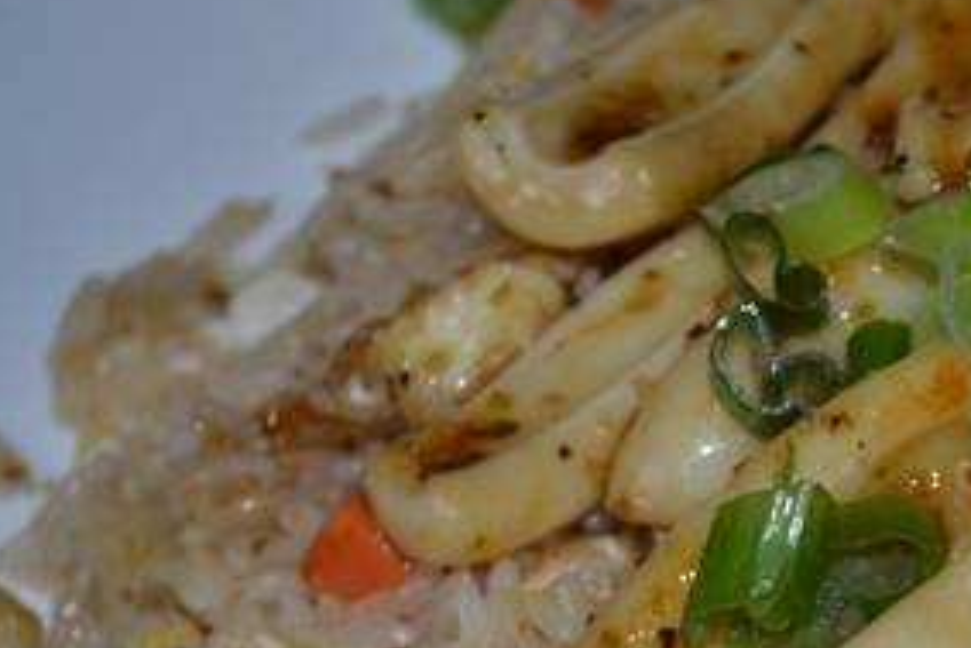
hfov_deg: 13.1
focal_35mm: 154
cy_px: 699
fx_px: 4156
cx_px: 1043
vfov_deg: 8.9
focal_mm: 44
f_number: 5.3
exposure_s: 1/125
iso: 100
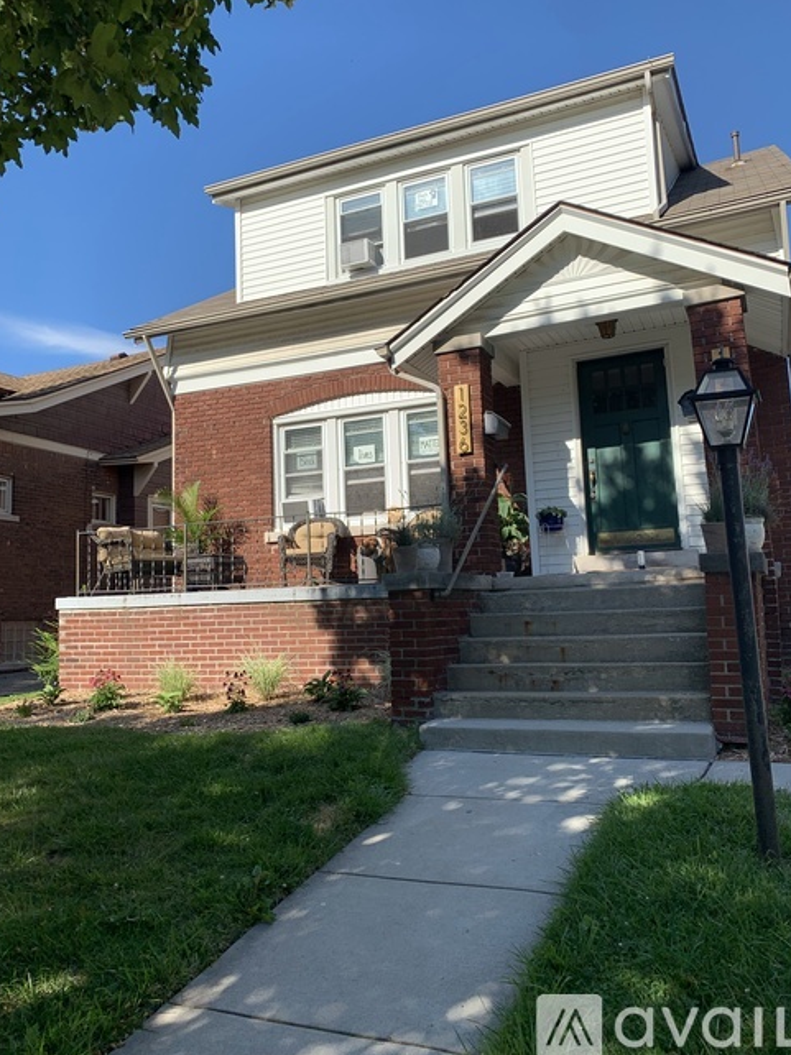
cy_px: 512
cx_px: 391
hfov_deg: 51.3
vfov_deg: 65.3
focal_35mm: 27
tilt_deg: +8.5
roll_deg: +2.1
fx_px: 823
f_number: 1.8
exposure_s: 1/1661
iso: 25
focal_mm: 4.25
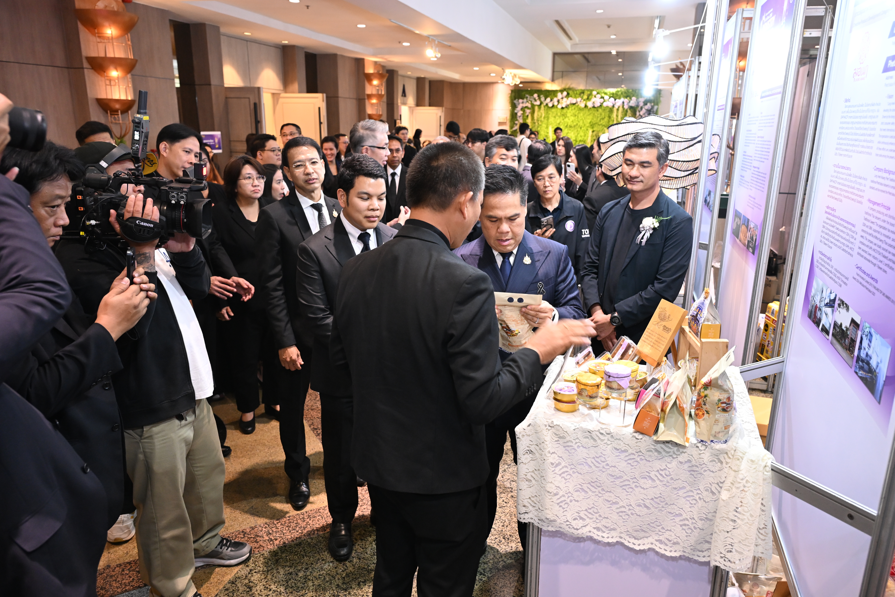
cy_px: 298
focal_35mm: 26
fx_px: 646
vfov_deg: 49.6
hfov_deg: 69.4
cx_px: 448
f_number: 4
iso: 3200
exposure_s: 1/50
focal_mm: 26
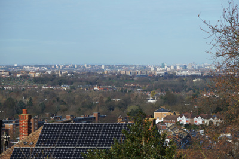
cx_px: 120
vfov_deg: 8.7
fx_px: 1045
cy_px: 80
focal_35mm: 158
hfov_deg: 13.1
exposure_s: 1/200
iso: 100
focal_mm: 105
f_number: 5.6
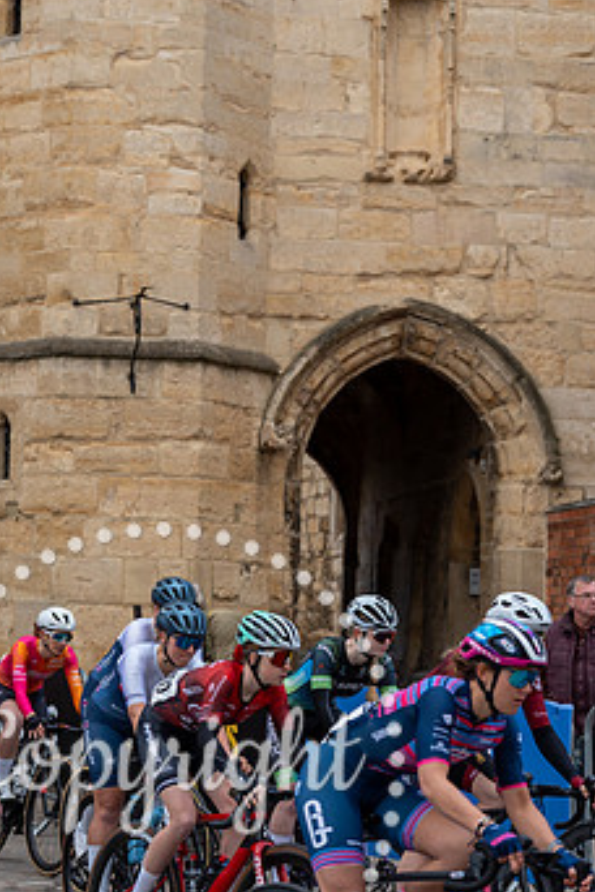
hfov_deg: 14.8
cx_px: 209
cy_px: 545
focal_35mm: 92
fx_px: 2281
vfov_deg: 22.1
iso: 400
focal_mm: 70
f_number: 4
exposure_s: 1/1000
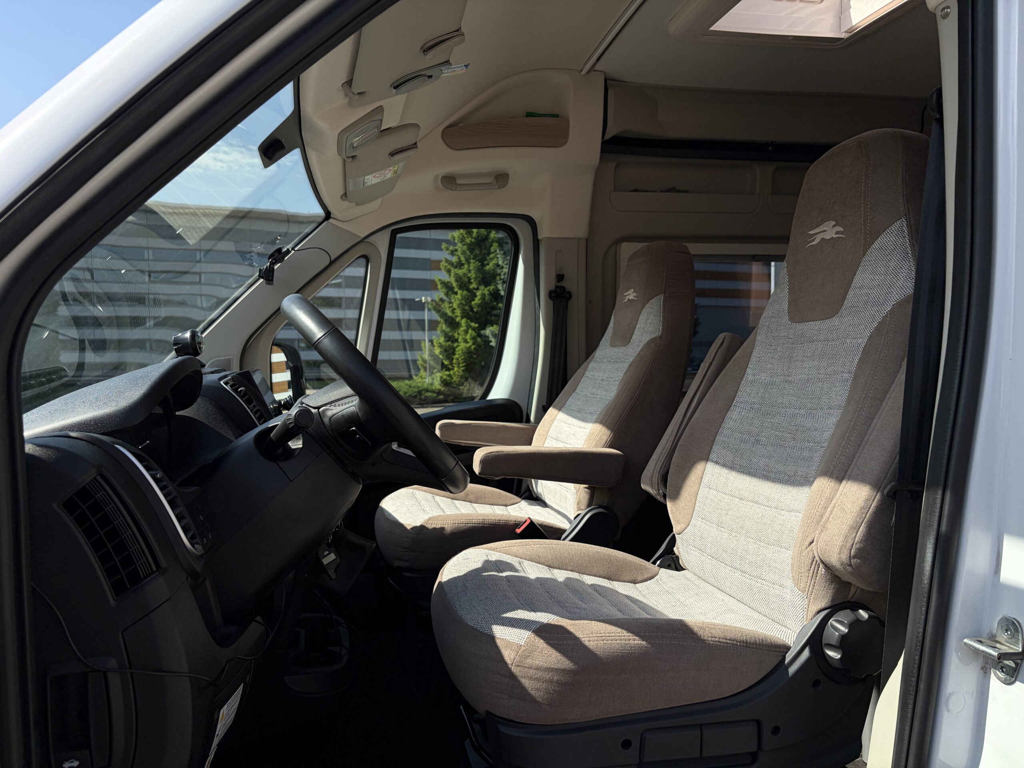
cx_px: 512
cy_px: 384
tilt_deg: -2.8
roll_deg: +0.3
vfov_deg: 53.1
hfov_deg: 67.3
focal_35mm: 26
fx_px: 769
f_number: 1.6
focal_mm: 5.96
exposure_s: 1/3623
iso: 50
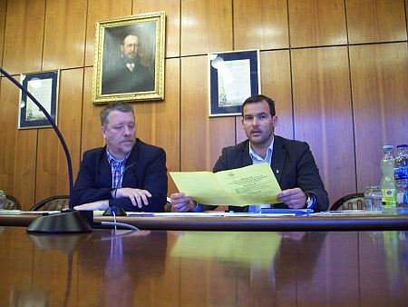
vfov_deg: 41.8
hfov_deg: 53.9
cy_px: 154
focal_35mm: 34
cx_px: 204
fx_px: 401
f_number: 2.7
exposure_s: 1/15
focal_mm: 5.6
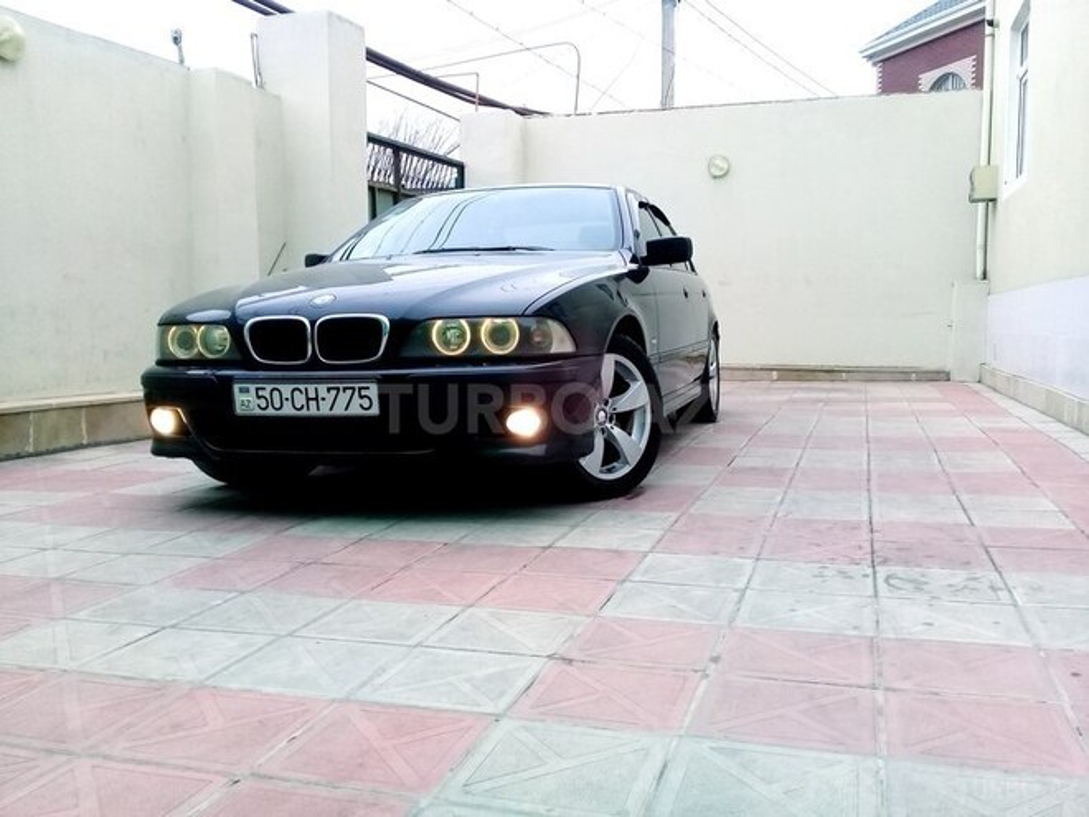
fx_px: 975
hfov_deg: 58.4
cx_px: 544
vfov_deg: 45.4
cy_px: 408
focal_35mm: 31
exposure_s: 1/100
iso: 80
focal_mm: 3.3
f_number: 2.2
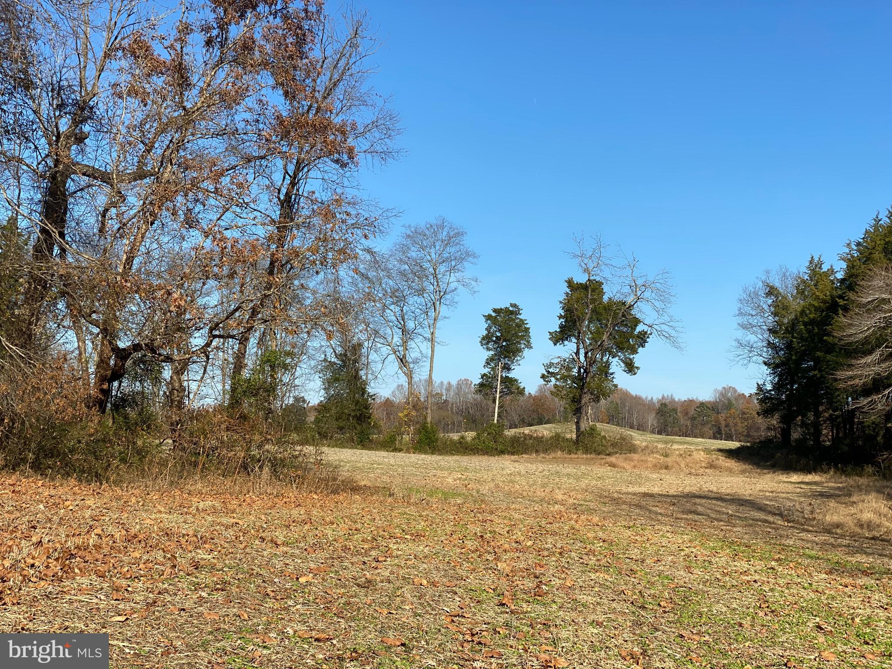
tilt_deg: +6.2
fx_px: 1340
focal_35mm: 52
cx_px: 446
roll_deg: -1.8
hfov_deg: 36.8
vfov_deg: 28.0
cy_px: 334
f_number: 2
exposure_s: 1/1597
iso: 20
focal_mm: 6
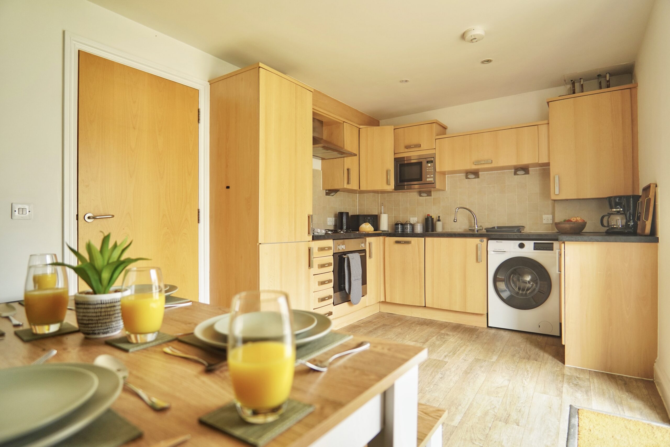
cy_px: 224
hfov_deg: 90.0
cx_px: 335
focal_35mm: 18
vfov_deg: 67.4
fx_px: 335
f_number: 2
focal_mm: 12
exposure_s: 1/90
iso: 400
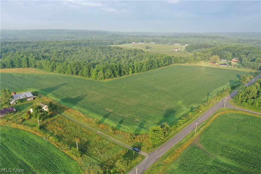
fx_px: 203
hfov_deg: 65.5
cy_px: 87
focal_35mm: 28
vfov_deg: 46.4
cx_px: 130
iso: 100
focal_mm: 10.26
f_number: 4.5
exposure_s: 1/200
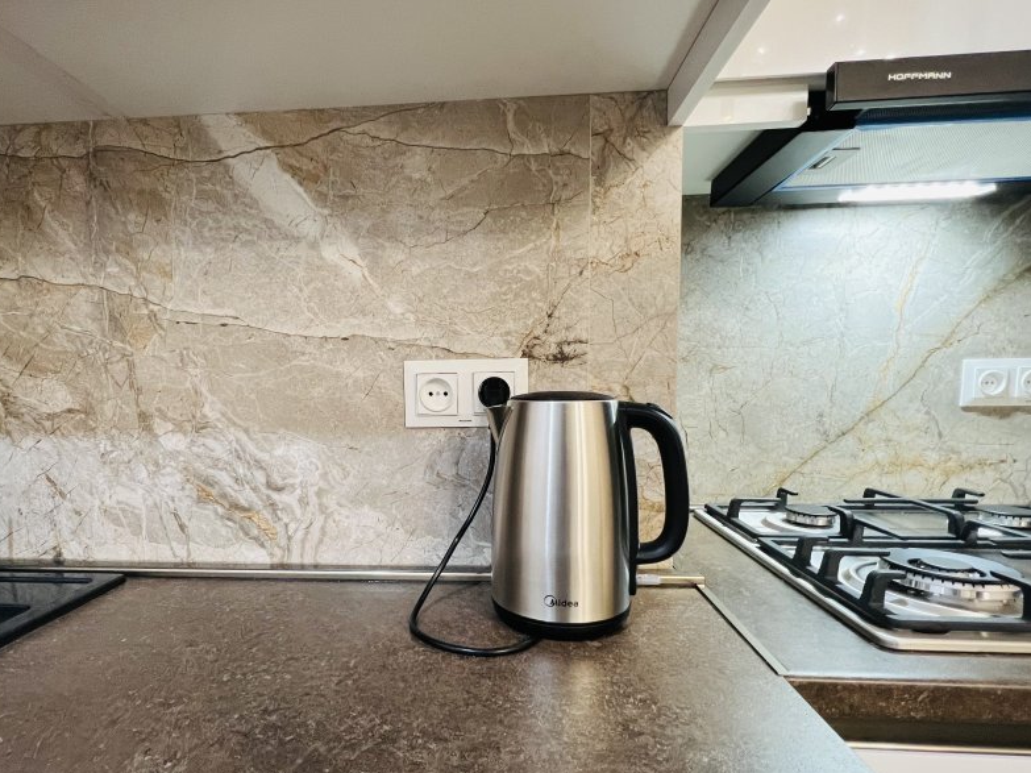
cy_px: 442
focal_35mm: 17
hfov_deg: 90.8
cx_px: 466
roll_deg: +0.4
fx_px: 506
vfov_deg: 74.3
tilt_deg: -6.2
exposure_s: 1/50
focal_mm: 1.57
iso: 320
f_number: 1.8
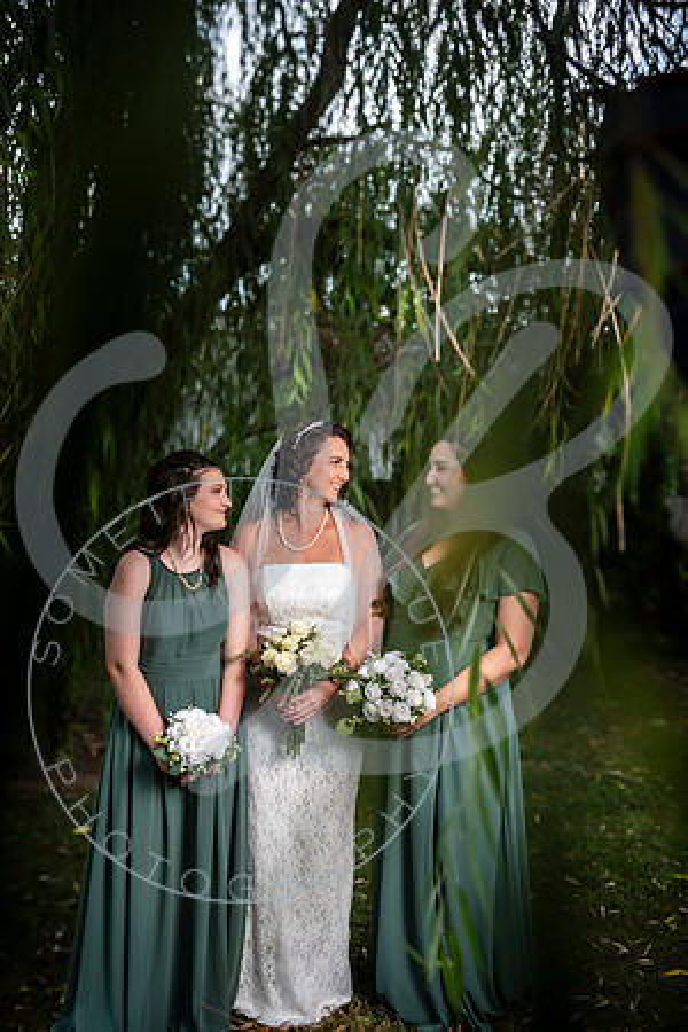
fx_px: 1032
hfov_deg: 36.9
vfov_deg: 53.1
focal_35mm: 36
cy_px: 516
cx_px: 344
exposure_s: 1/250
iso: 100
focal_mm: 36
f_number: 2.8
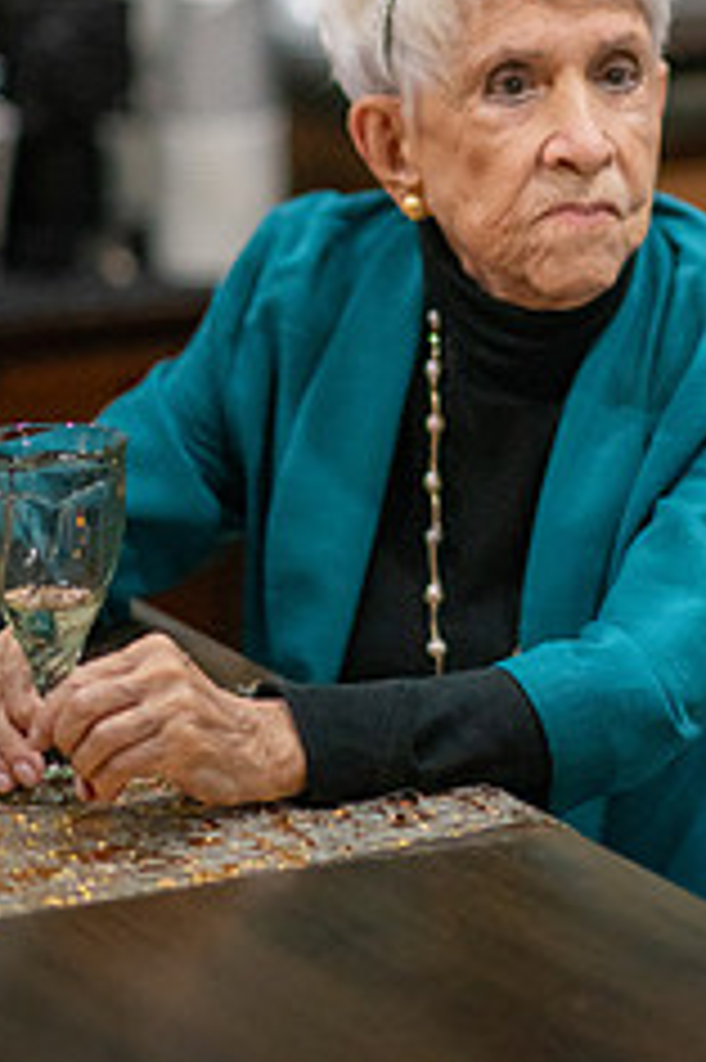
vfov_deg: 12.6
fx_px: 4772
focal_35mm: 162
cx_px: 569
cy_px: 230
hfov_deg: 8.4
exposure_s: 1/1600
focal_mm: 85
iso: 6400
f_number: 1.4
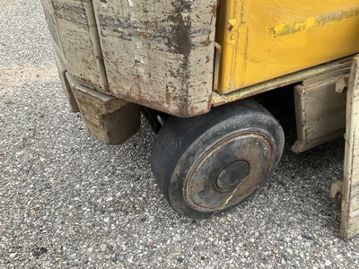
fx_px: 301
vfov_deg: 48.2
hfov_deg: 61.7
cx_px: 180
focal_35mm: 29
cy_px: 134
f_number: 1.8
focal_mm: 3
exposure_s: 1/79
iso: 64
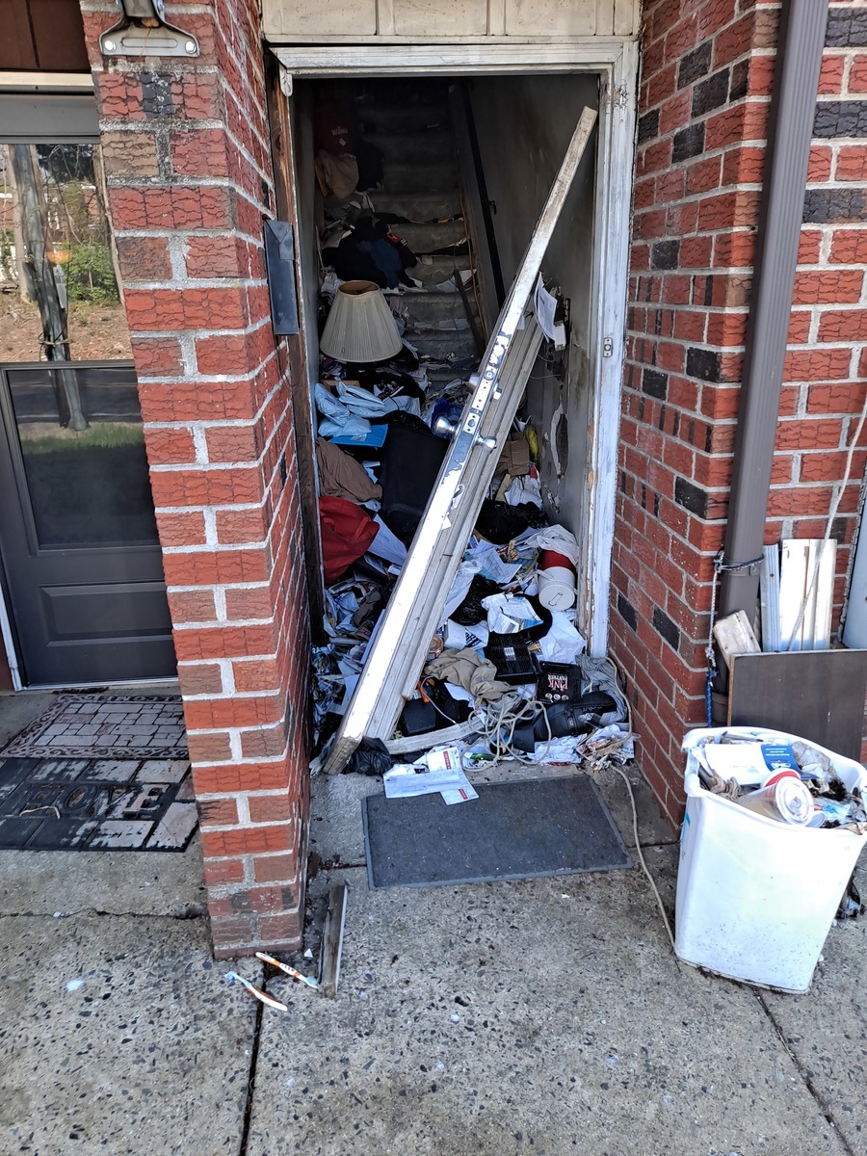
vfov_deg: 69.4
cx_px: 434
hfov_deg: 54.9
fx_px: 835
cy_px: 578
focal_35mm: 25
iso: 40
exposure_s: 1/60
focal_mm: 4.6
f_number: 2
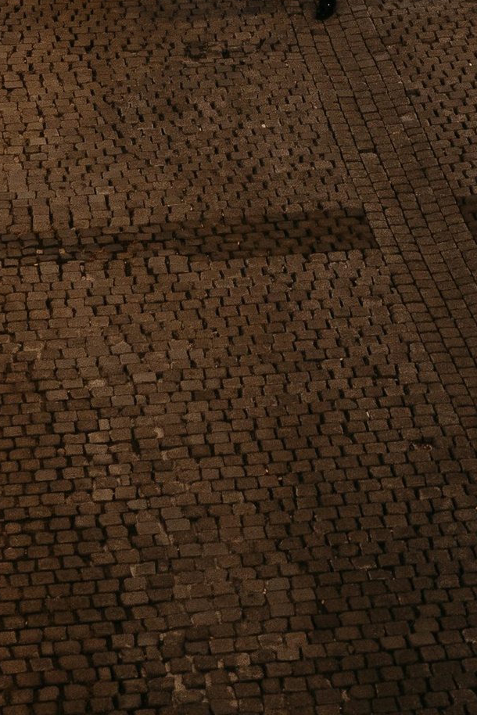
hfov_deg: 9.3
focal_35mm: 147
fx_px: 2919
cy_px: -261
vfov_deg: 13.4
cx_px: 415
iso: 320
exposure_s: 1/400
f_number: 1.4
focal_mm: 35
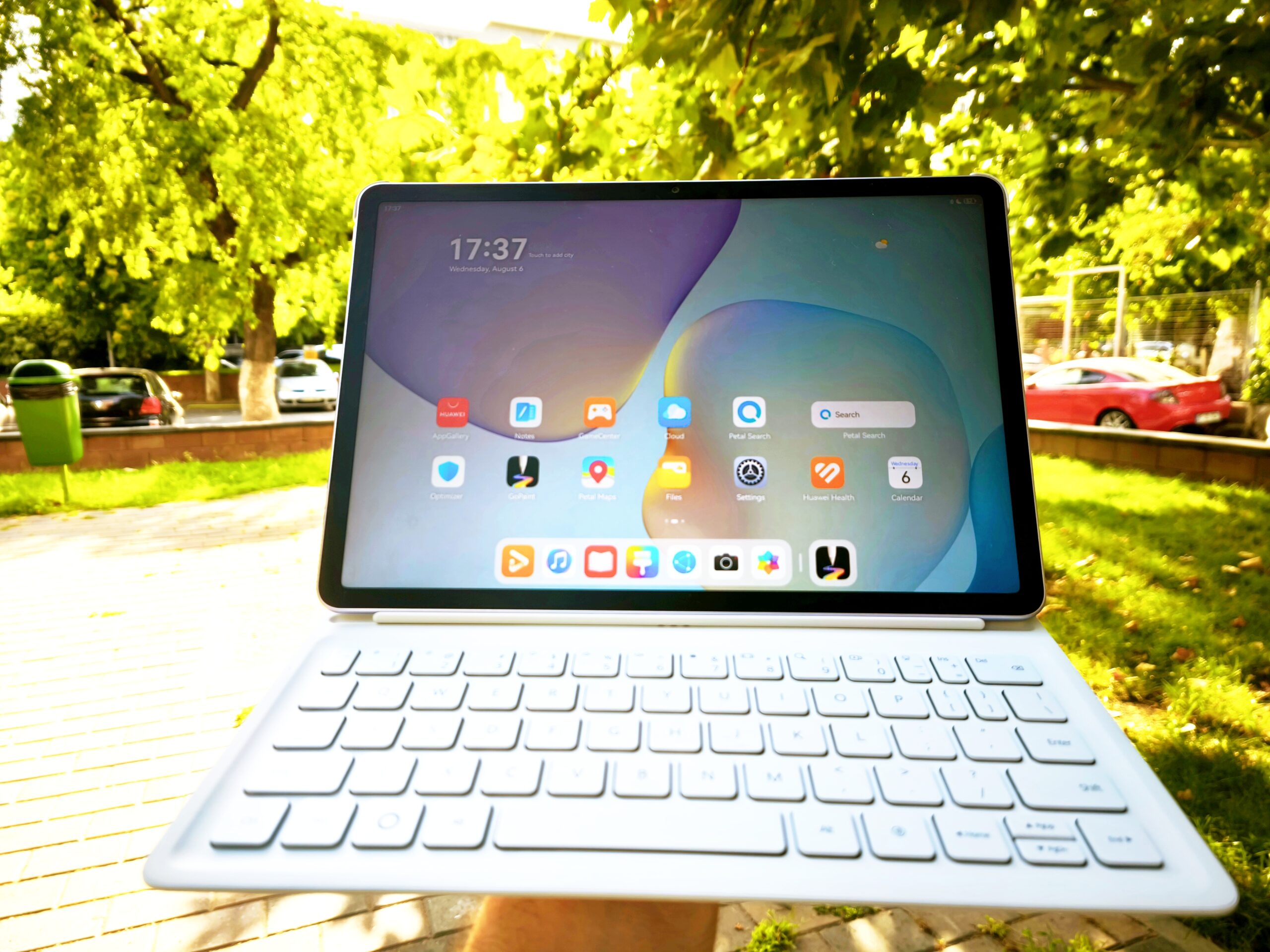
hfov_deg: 73.9
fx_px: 844
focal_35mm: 23
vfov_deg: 58.9
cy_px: 476
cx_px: 635
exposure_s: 1/172
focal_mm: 5.35
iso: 80
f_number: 1.7
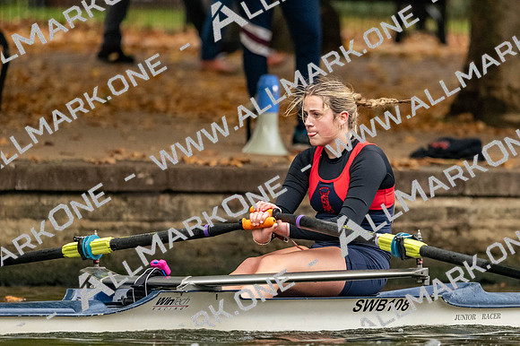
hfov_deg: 3.4
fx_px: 8661
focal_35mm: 600
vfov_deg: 2.3
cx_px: 260
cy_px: 173
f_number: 4.5
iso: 4000
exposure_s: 1/2500
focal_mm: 400
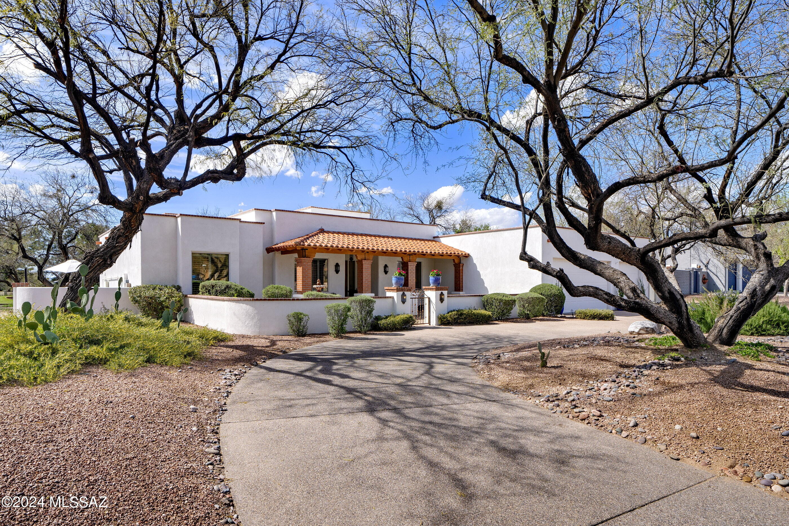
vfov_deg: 61.9
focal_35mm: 20
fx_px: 438
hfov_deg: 84.0
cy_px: 263
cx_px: 394
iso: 100
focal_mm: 20
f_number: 13
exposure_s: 1/80
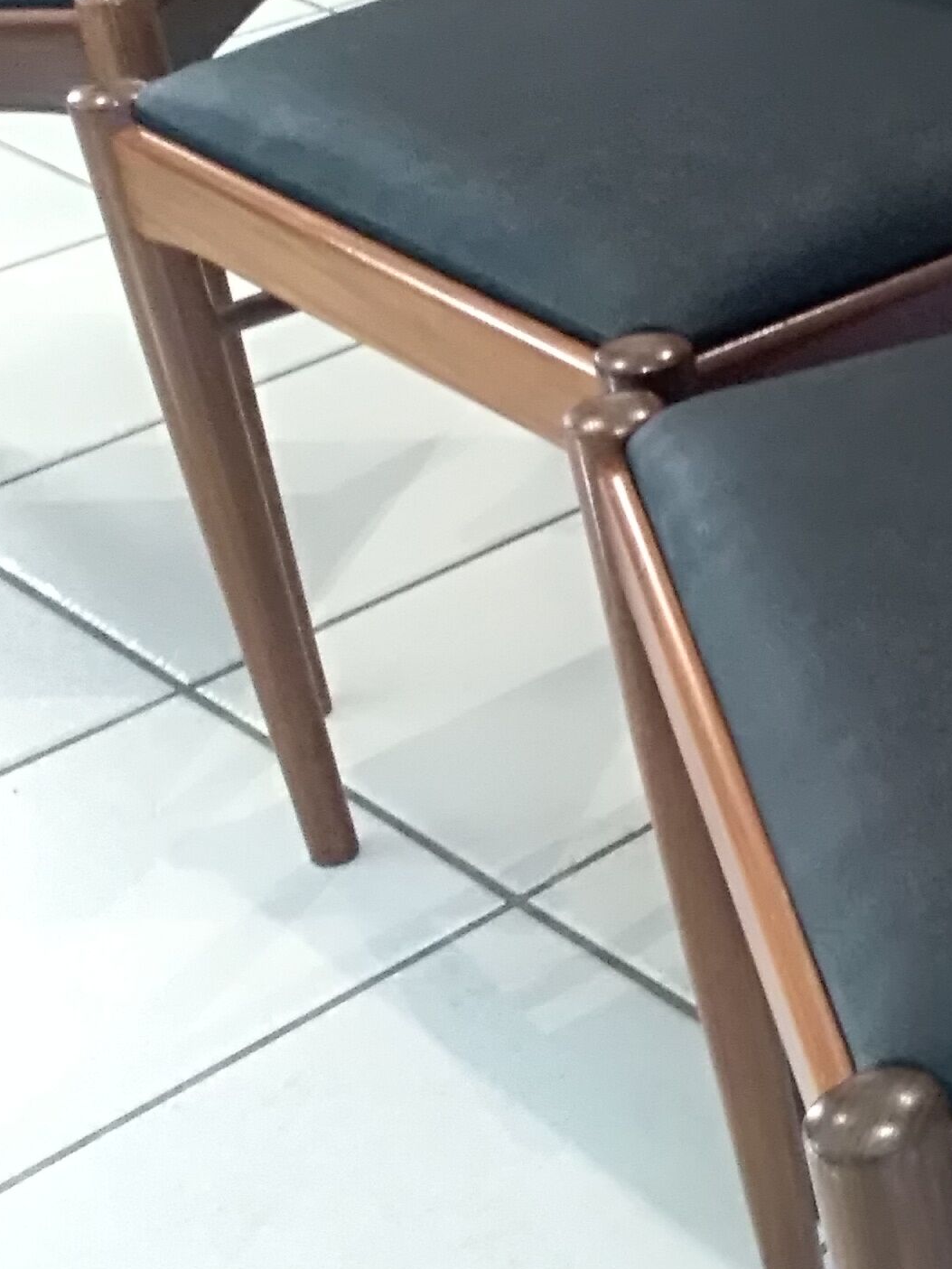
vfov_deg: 25.1
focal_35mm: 77
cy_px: 349
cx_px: 1800
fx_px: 2823
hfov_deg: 15.8
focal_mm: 3.54
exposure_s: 1/33.3
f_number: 2
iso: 638
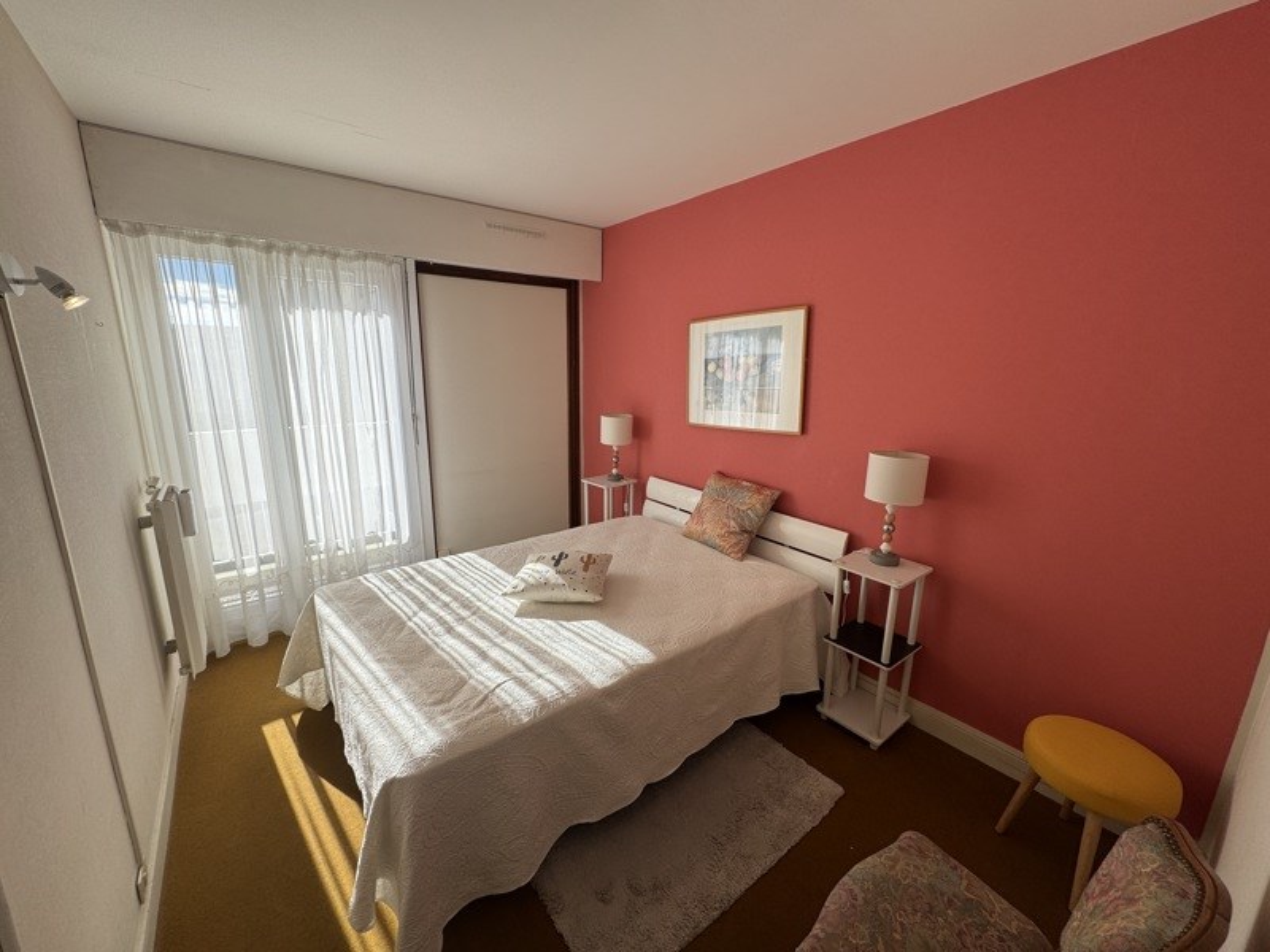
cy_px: 476
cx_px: 635
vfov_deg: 85.7
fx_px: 514
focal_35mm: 14
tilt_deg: -12.8
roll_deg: -0.5
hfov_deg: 102.1
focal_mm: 2.22
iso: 40
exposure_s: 1/418
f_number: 2.2
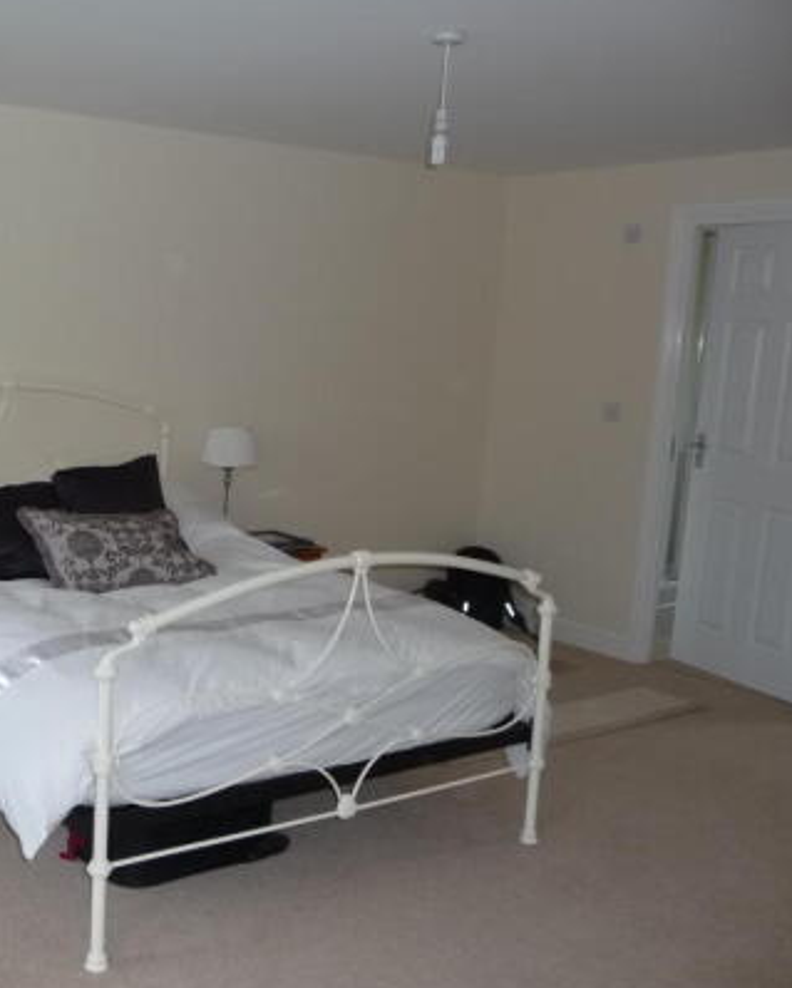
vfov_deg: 45.7
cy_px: 528
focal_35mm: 40
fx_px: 1171
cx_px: 148
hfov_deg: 36.0
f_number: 3.3
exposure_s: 1/30
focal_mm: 4.7
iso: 160
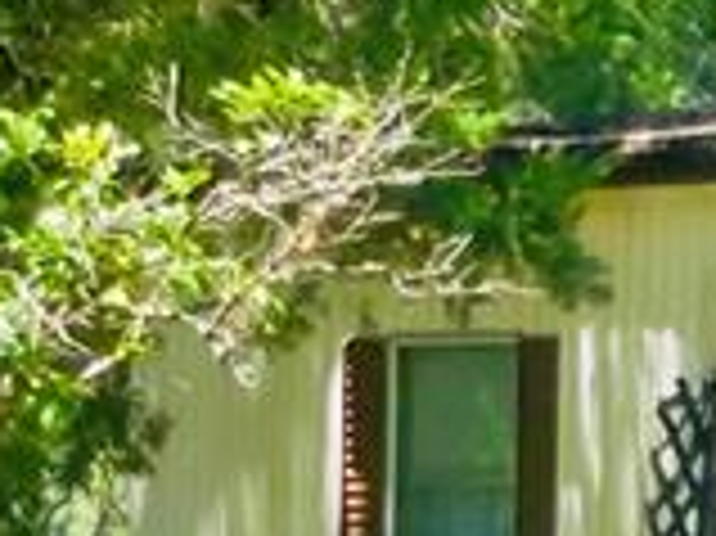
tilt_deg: -2.4
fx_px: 8515
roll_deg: -1.8
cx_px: 1711
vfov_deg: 3.6
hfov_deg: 4.7
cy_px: 761
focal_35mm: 412
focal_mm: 7.5
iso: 20
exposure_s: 1/399
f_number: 2.2
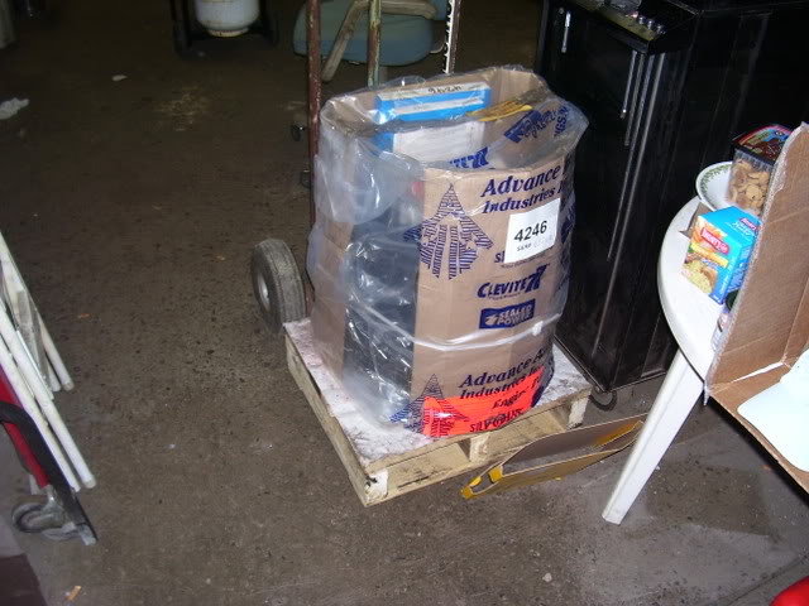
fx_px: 795
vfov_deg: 41.8
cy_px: 303
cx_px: 404
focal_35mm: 34
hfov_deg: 54.0
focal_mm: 5.6
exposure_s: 1/60
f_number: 2.7
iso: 80
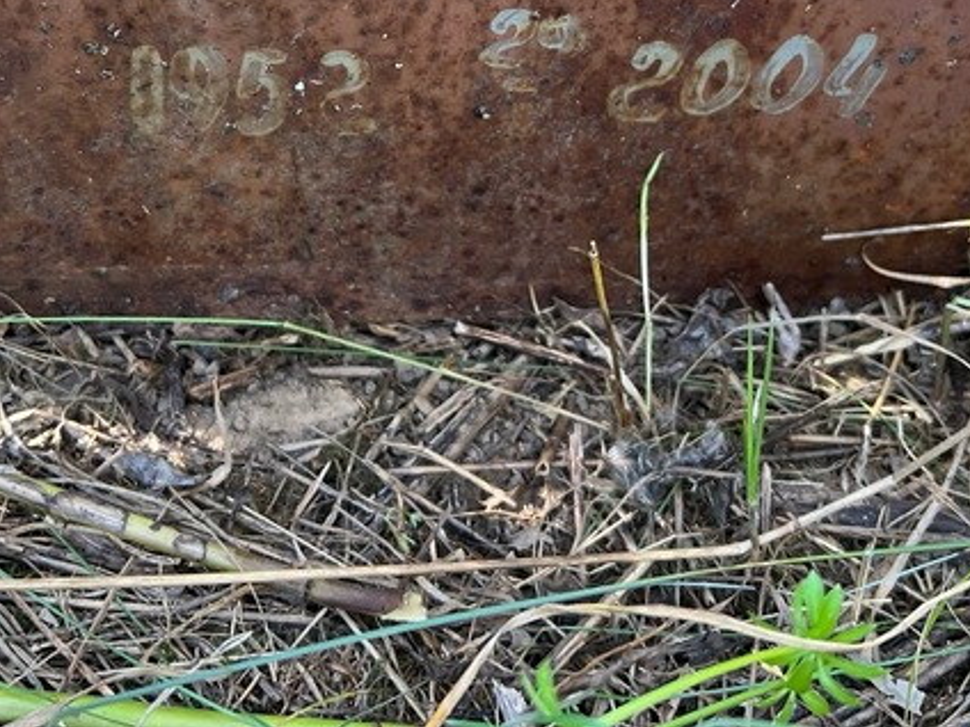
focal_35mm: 49
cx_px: 510
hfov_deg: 38.9
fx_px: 1373
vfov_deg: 28.3
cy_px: 43
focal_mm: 5.7
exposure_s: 1/121
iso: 125
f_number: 1.5
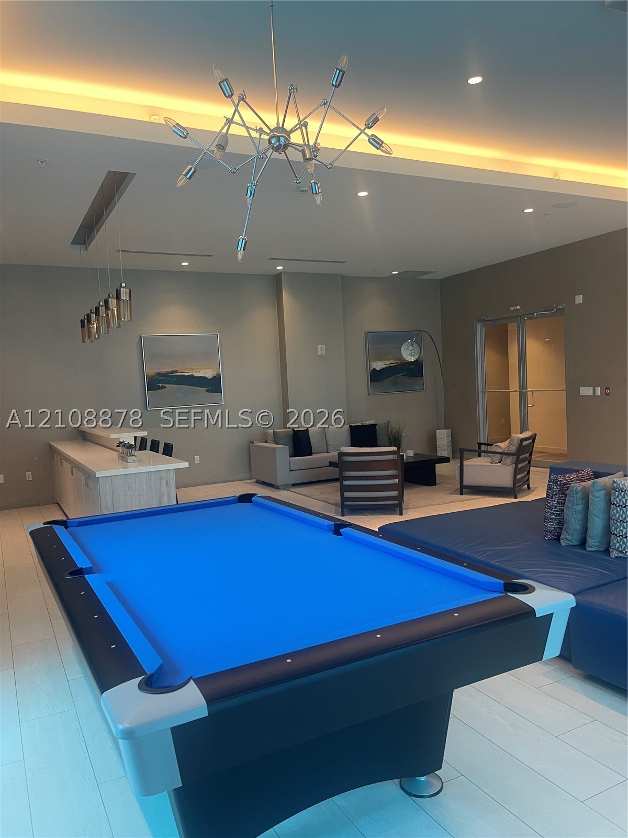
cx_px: 314
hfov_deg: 54.9
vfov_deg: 69.4
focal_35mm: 25
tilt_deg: -3.6
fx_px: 605
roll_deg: +3.2
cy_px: 419
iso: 200
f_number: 1.6
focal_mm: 5.1
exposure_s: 1/60
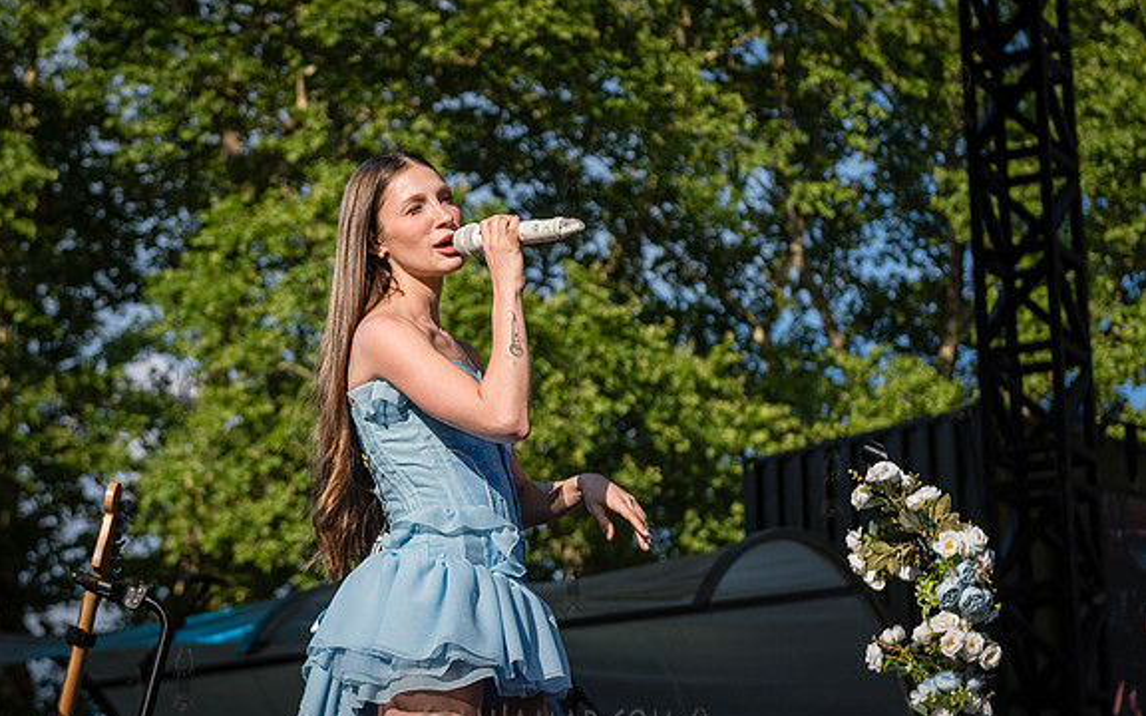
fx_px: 2748
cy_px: 304
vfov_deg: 14.8
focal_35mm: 88
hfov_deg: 23.5
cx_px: 446
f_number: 4
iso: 500
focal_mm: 70
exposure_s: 1/4000
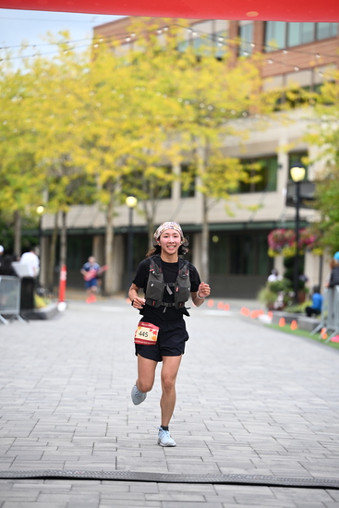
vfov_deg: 15.8
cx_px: 170
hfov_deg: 10.6
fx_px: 1835
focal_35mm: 130
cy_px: 254
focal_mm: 130
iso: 640
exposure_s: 1/2000
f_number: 2.8
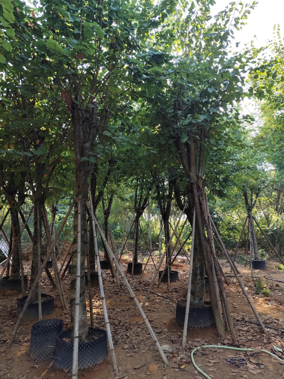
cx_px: 142
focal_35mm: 23
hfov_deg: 58.9
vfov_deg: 73.9
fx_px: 252
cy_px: 190
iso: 50
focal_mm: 6.19
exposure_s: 1/177
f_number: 1.65
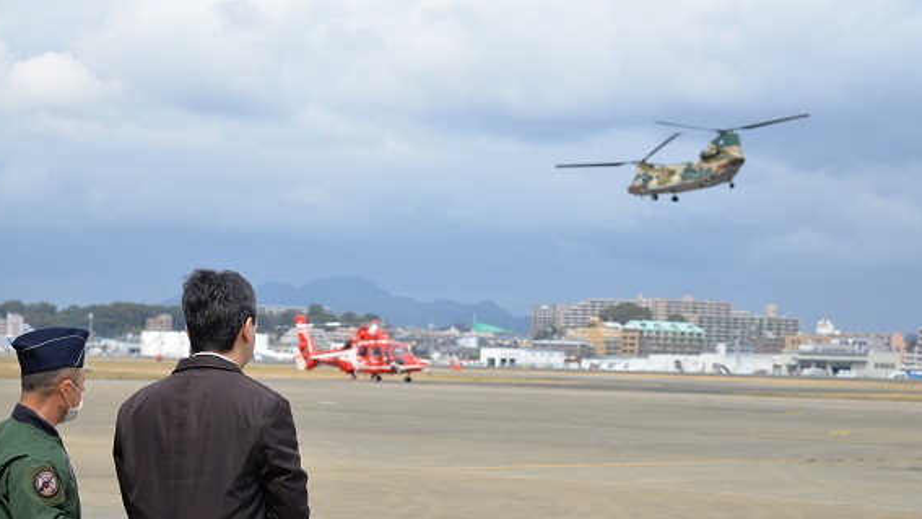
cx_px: 454
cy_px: 285
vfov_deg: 11.9
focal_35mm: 102
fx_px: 2494
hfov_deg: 20.9
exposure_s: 1/250
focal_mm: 92
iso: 125
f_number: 8
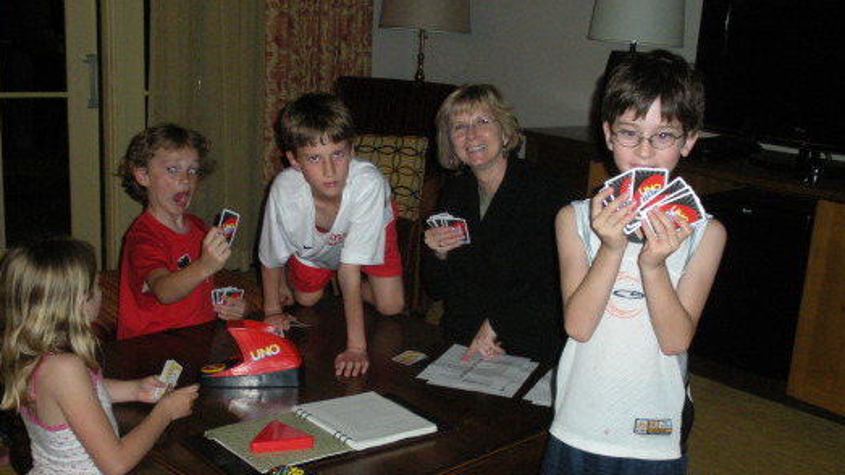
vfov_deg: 24.8
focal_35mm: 48
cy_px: 294
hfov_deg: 42.9
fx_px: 1075
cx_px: 449
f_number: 3.5
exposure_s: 1/60
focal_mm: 6.3
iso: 277
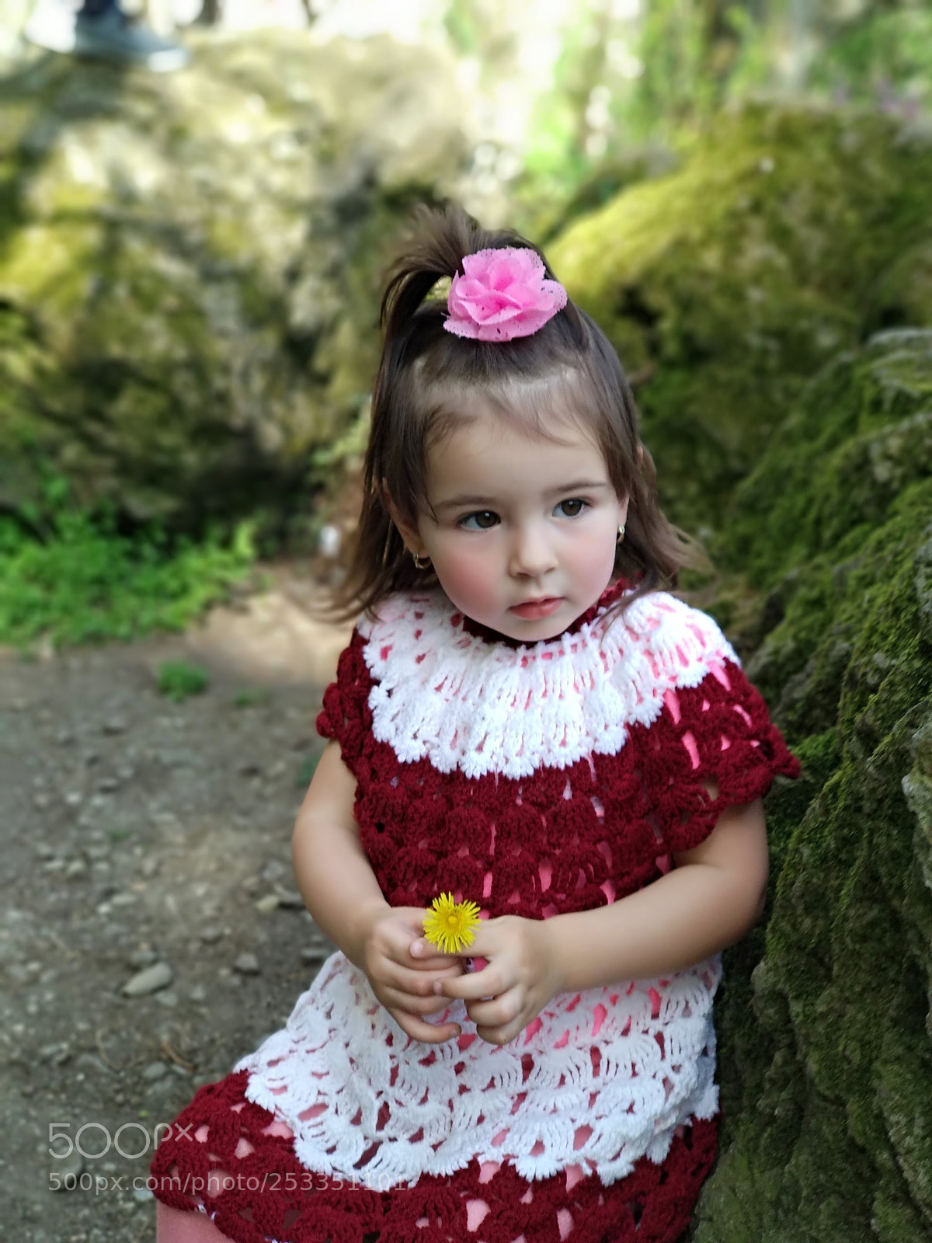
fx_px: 1867
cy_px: 622
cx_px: 466
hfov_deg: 28.0
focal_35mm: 52
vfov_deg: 36.8
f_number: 2.6
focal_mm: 5.99
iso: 125
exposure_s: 1/100
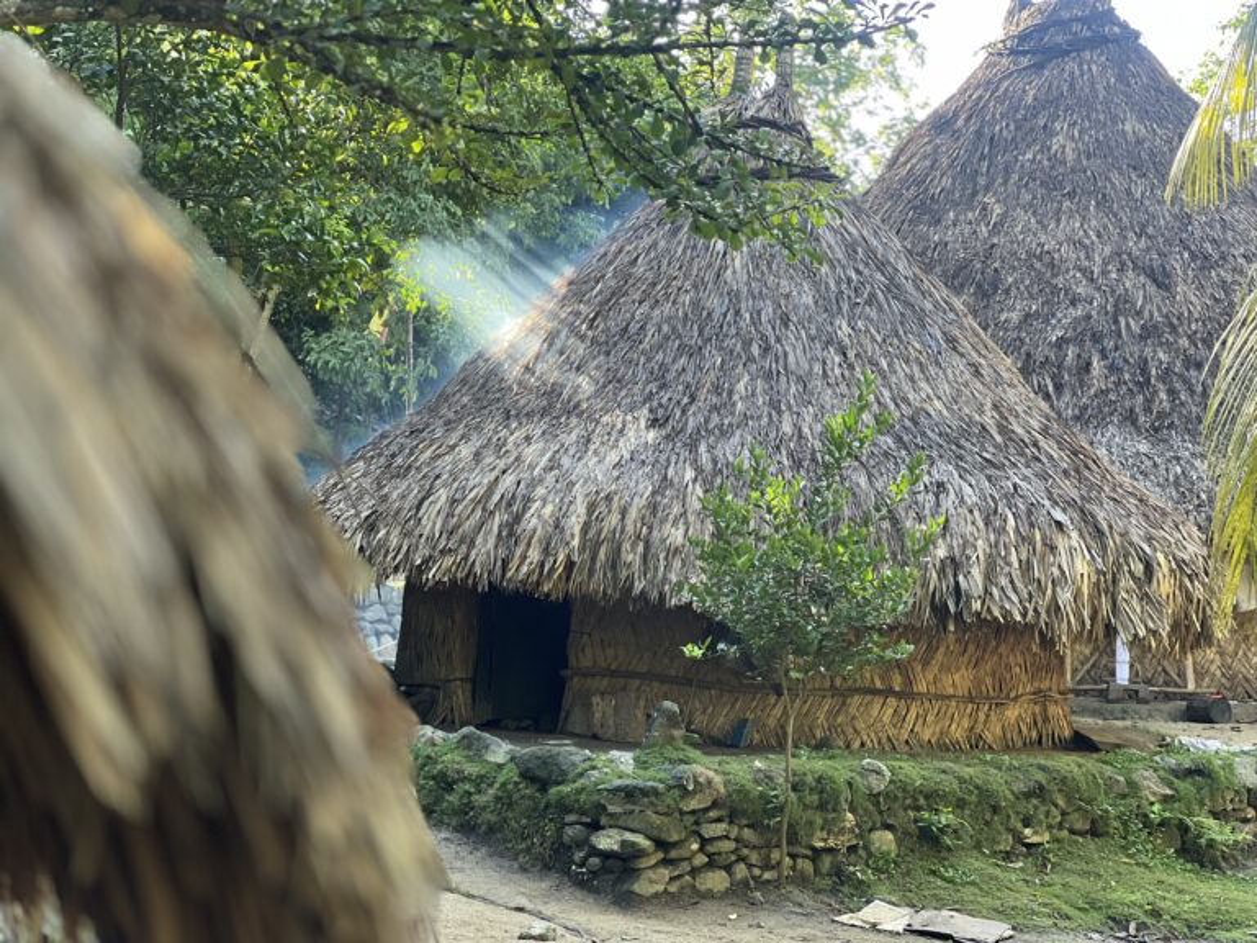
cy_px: 472
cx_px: 628
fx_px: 2796
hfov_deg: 25.3
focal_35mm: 77
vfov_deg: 19.1
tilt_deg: +2.6
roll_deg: -0.1
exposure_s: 1/121
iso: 160
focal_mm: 9
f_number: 2.8
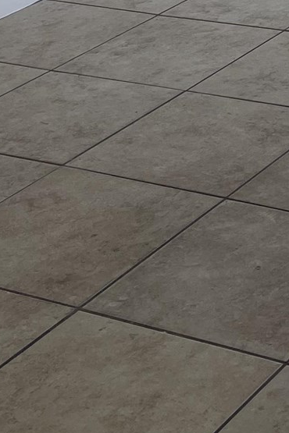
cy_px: -256
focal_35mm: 108
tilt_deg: -10.0
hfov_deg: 11.9
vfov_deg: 16.8
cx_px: 491
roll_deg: +3.1
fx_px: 1300
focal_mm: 5.1
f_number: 1.6
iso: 32
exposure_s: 1/126
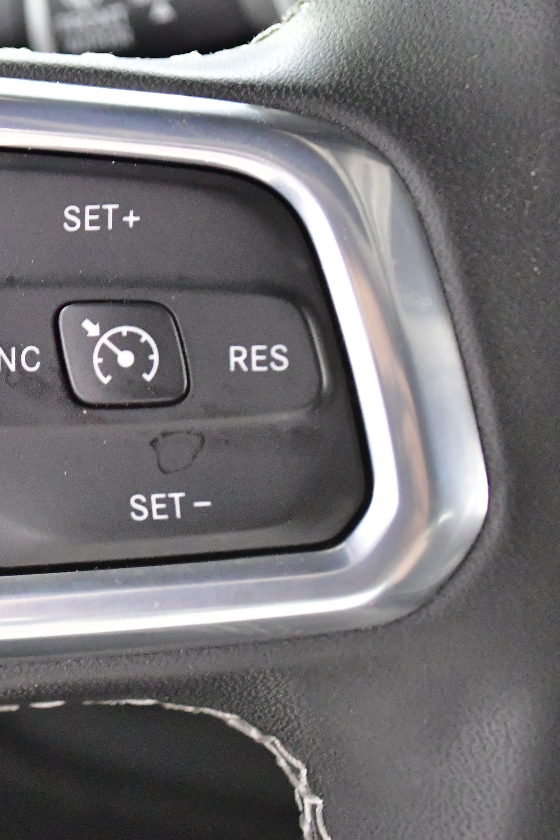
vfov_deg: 22.4
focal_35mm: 91
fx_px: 2123
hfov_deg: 14.8
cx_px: -12
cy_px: 421
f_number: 5.3
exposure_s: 1/40
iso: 11400
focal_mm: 40
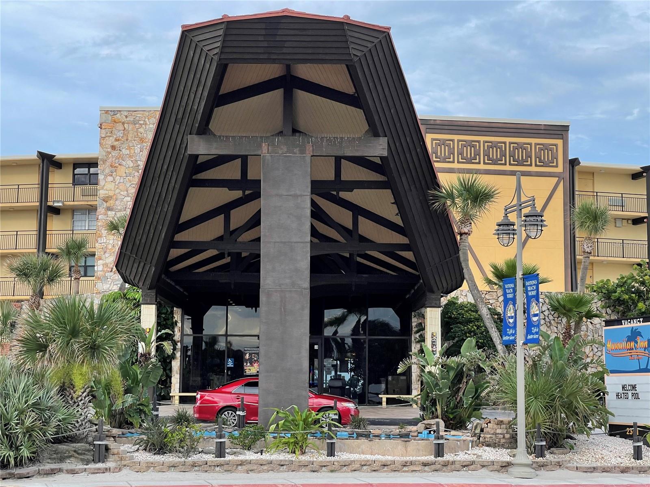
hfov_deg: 30.3
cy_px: 244
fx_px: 1202
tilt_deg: +7.2
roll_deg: -1.1
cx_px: 325
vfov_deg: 22.9
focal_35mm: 64
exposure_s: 1/208
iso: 20
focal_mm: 7.5
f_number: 2.2
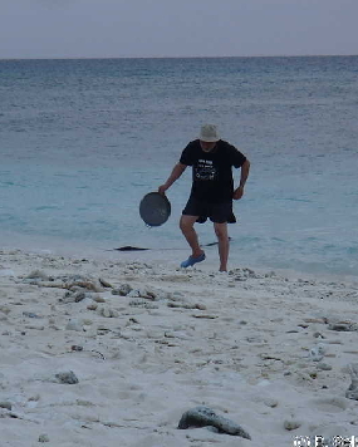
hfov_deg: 8.4
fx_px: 2436
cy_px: 225
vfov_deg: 10.5
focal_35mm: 184
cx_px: 122
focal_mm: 25
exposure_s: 1/80
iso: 400
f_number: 5.9
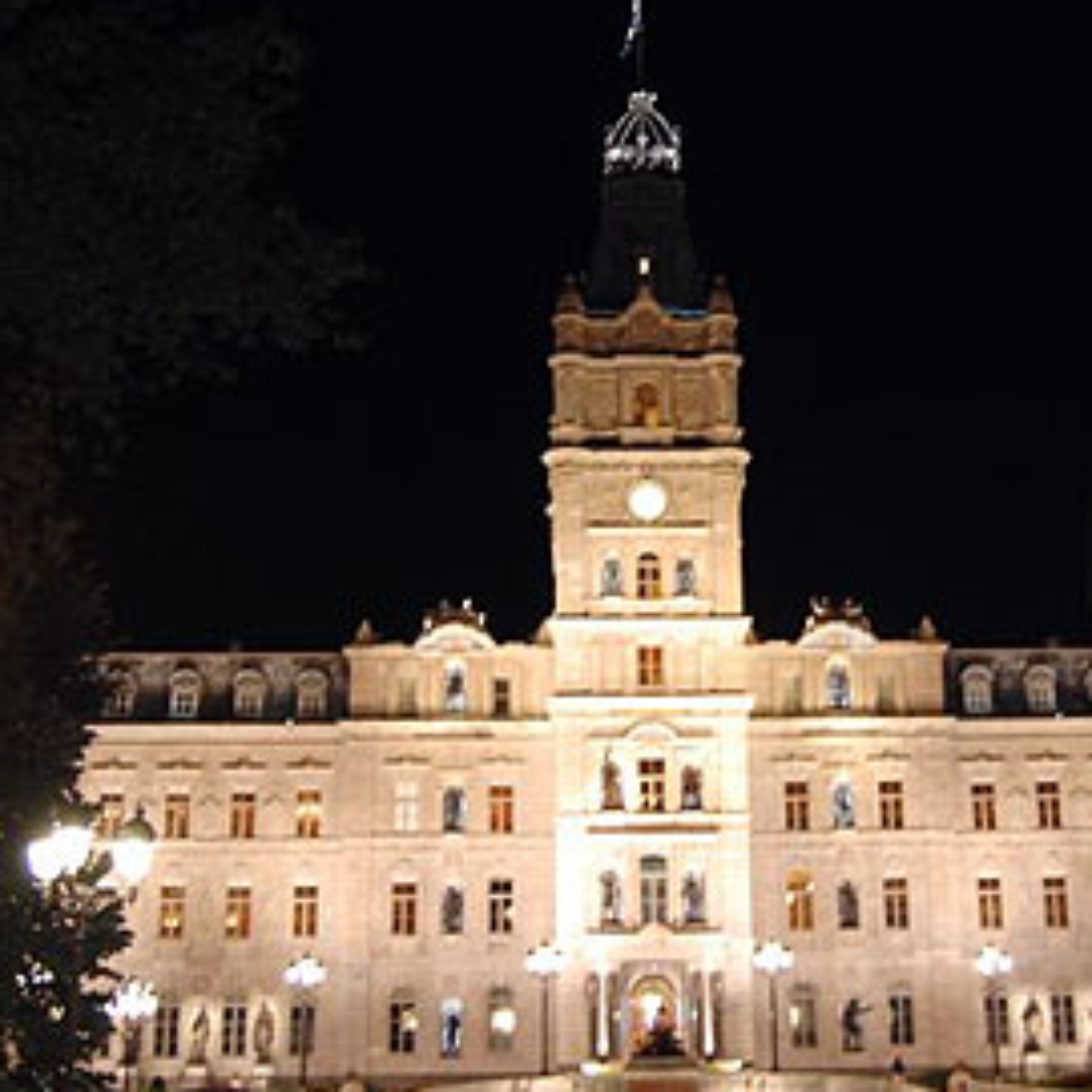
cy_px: 552
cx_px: 661
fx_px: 1963
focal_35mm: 55
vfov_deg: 31.1
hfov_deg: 31.0
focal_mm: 26
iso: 800
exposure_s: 1/5
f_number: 4.2
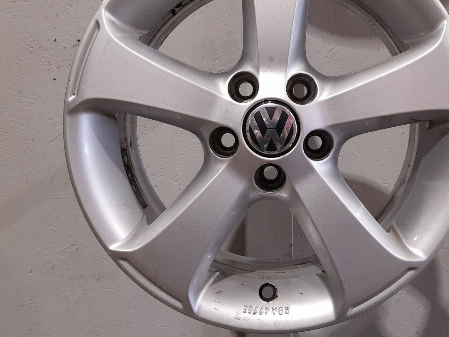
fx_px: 467
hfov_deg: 51.0
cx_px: 273
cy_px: 133
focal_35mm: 36
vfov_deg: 39.5
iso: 200
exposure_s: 1/50
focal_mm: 4.6
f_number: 2
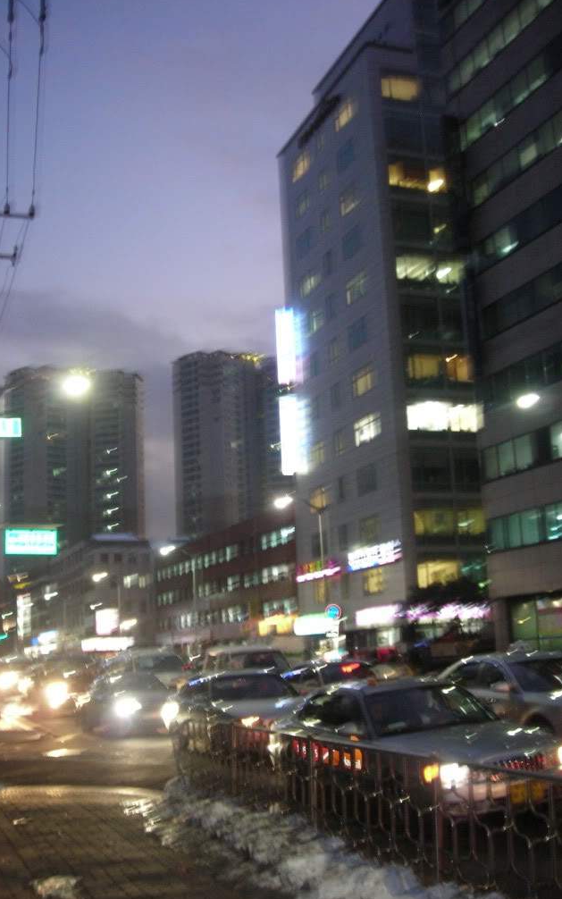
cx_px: 267
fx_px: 1004
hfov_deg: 31.3
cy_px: 447
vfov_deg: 48.2
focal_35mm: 41
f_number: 3.2
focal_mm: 6.3
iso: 200
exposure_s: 1/4.3
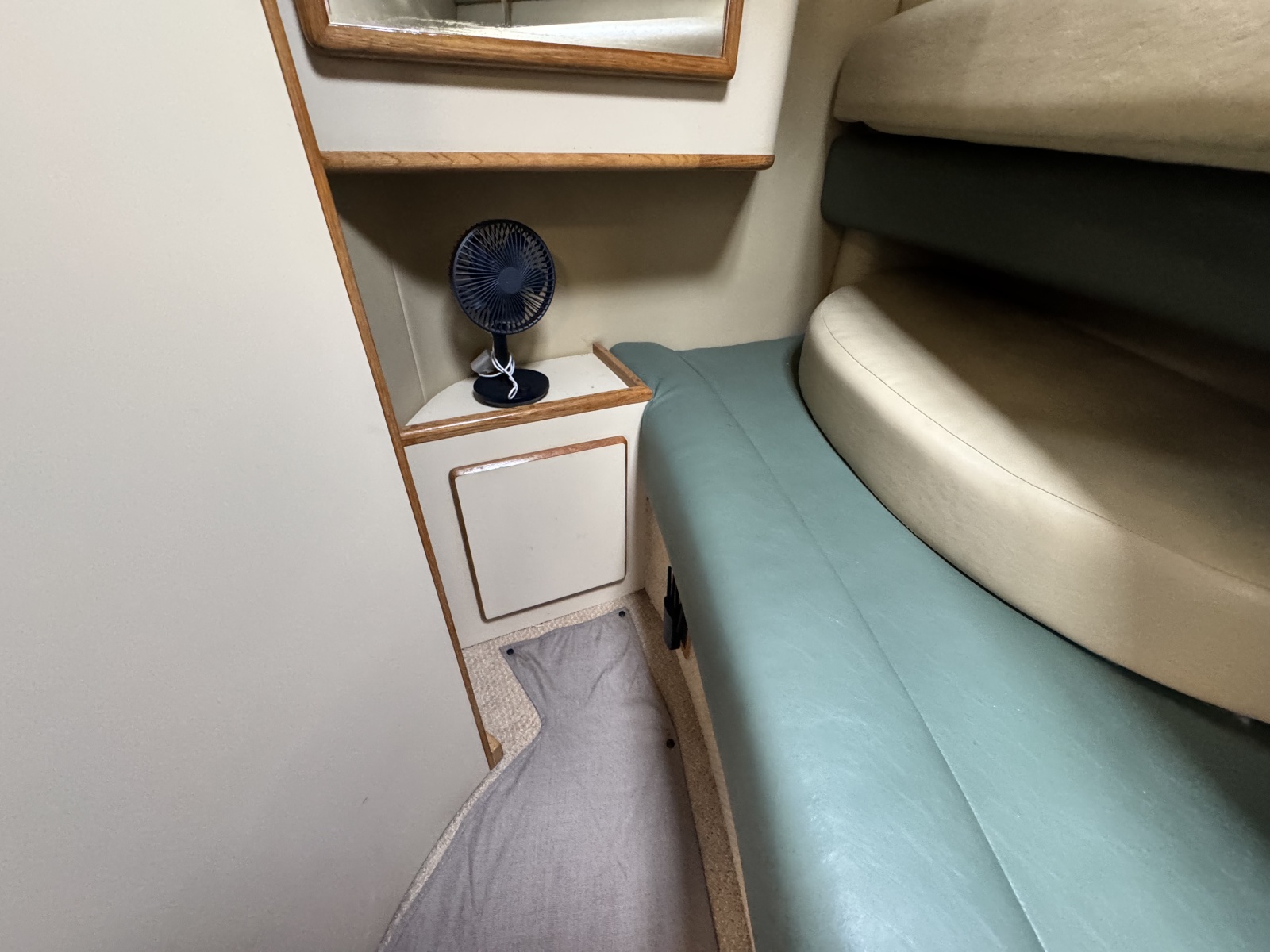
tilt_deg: -34.3
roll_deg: -3.2
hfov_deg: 102.1
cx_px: 635
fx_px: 514
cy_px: 476
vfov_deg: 85.7
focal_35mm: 14
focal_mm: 2.22
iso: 800
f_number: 2.2
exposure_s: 1/60
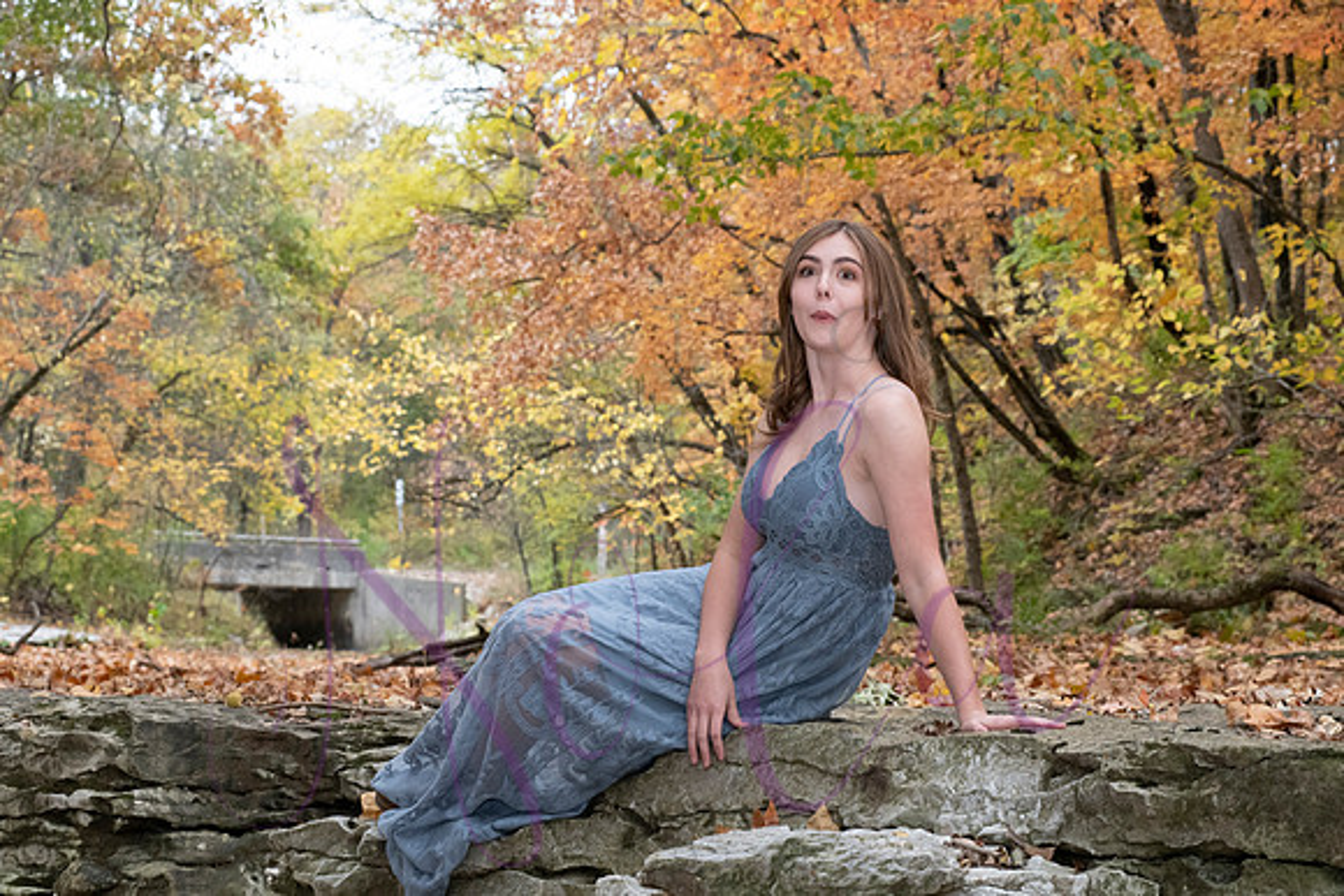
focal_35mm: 86
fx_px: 3211
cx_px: 672
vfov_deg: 15.9
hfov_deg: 23.6
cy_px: 448
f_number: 11
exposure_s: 1/80
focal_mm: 86
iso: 2000
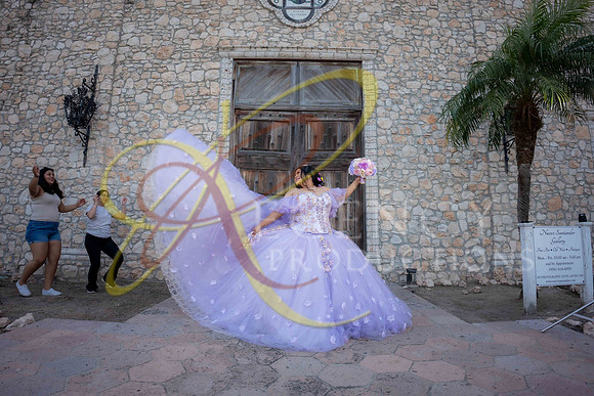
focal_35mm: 20
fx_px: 330
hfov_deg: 84.0
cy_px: 198
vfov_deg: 62.0
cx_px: 297
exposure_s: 1/640
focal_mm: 20
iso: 125
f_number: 2.8
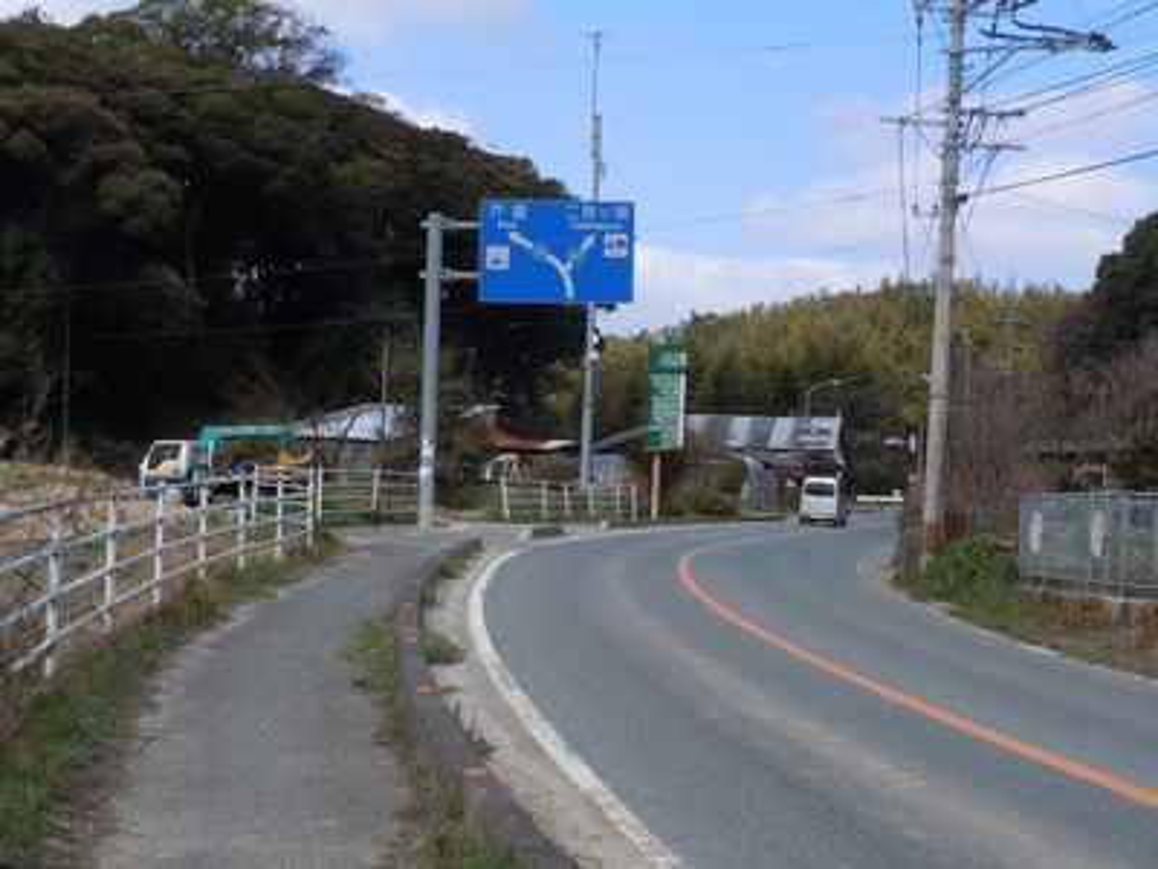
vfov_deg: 23.3
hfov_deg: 30.7
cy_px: 434
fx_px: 2108
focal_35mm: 63
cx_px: 579
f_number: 5
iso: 100
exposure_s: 1/500
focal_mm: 11.2
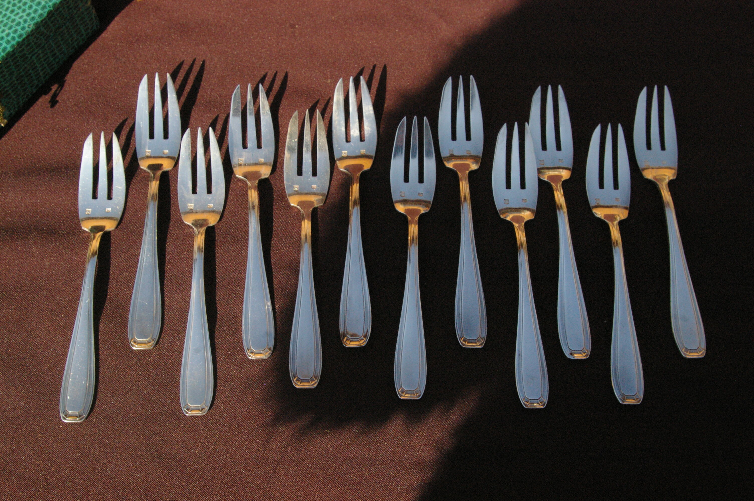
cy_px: 250
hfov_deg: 49.6
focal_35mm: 39
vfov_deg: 34.1
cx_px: 377
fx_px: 816
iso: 1600
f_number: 9.5
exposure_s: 1/1000
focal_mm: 26
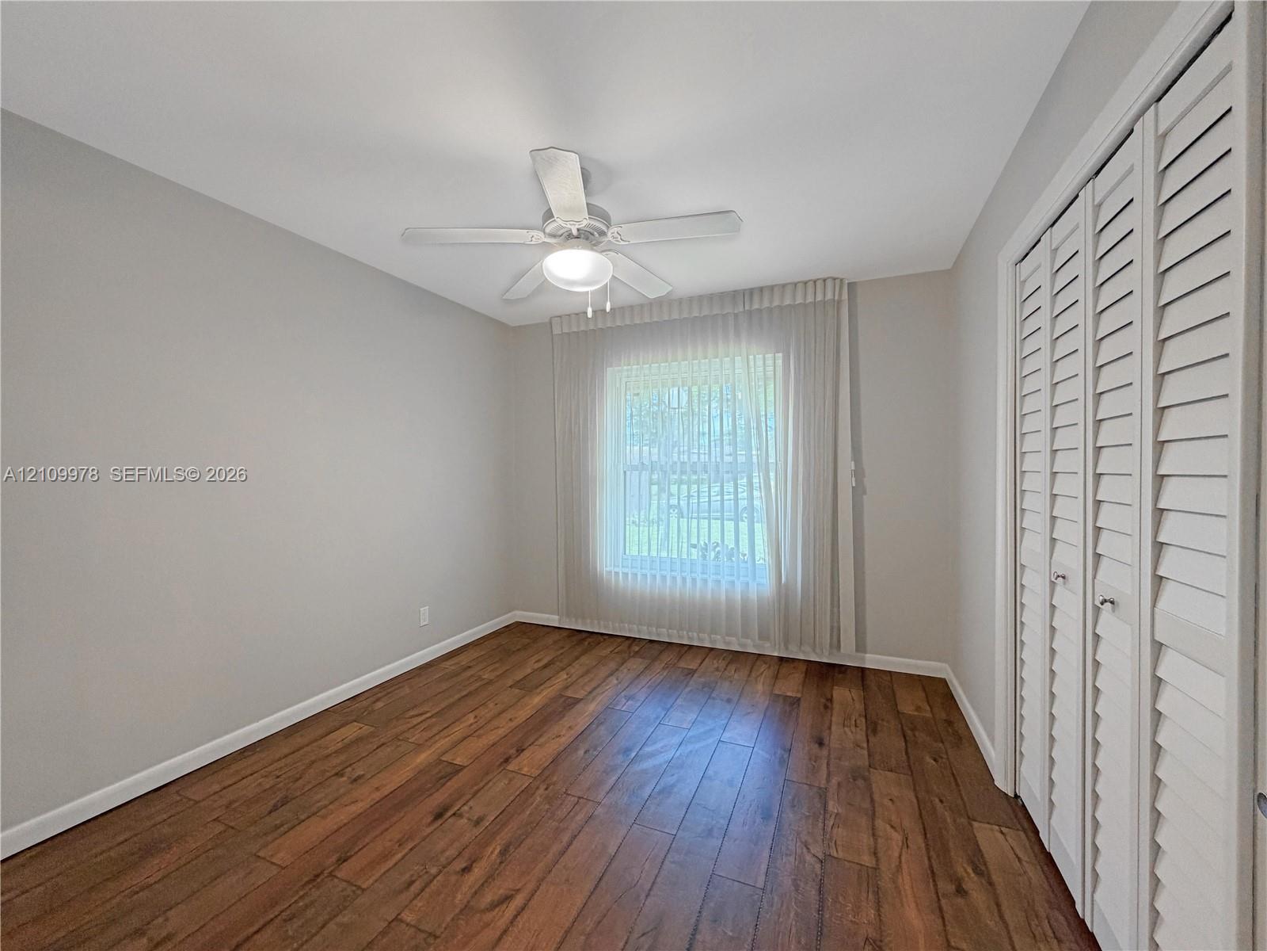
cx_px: 634
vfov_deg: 85.7
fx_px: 512
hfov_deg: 102.1
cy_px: 476
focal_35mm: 14
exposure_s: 1/120
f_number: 2.2
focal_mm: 2.22
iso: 250
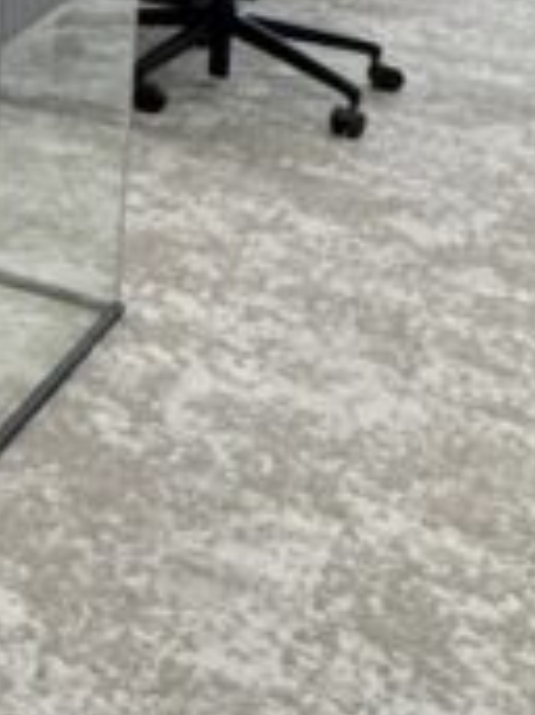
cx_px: -978
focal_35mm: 84
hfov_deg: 11.7
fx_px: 1733
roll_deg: +0.3
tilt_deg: -5.8
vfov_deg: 20.5
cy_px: -305
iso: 200
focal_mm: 2.22
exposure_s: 1/100
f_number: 2.2
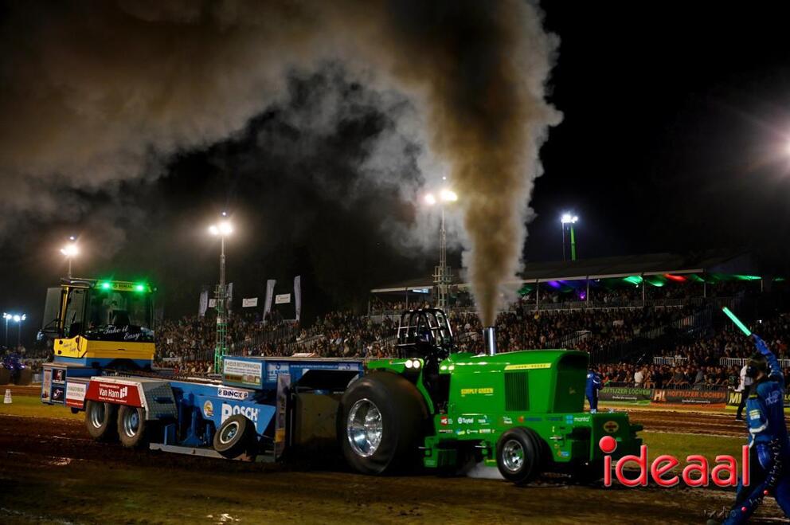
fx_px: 1534
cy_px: 262
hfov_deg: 28.9
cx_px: 395
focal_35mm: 70
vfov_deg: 19.4
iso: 640
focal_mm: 70
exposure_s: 1/125
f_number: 2.8
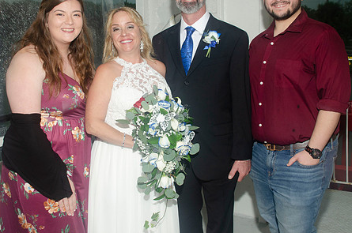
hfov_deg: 45.5
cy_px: 89
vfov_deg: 31.0
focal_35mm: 43
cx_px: 172
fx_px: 420
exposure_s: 1/125
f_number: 5.6
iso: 400
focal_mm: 22
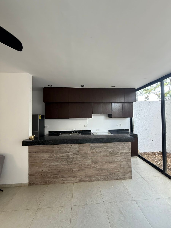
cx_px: 86
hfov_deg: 85.7
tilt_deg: +2.7
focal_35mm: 14
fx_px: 92
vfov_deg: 102.1
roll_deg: +0.6
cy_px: 114
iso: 200
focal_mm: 2.22
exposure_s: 1/99
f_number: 2.2
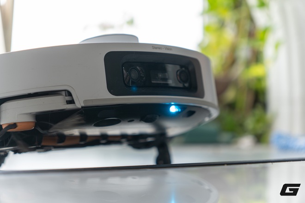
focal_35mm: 72
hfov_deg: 28.2
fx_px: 607
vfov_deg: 19.0
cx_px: 152
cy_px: 102
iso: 100
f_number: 2.8
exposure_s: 1/125
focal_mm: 47.8
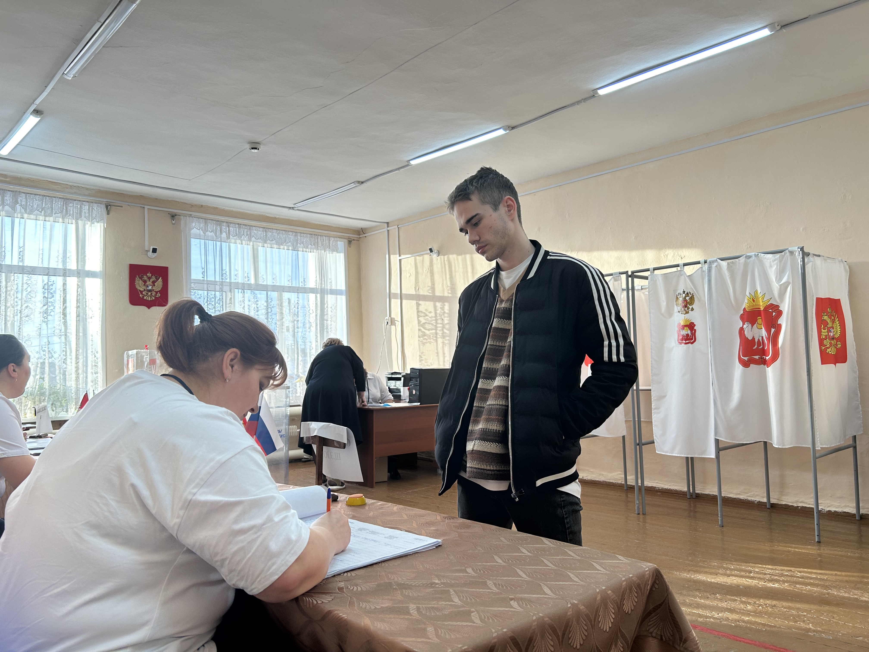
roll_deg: +1.1
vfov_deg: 53.1
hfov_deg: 67.3
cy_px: 326
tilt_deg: +3.7
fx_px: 653
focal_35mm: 26
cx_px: 434
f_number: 1.5
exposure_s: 1/234
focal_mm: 5.7
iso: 40
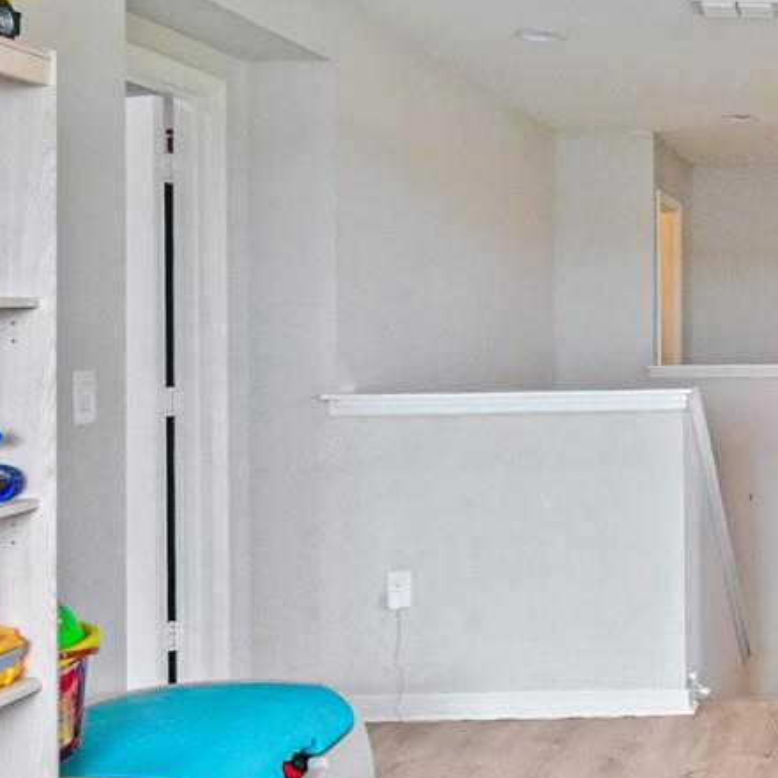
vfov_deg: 37.2
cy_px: 267
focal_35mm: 45
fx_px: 1144
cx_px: 948
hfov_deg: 31.2
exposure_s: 1/40
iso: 3200
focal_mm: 7
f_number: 4
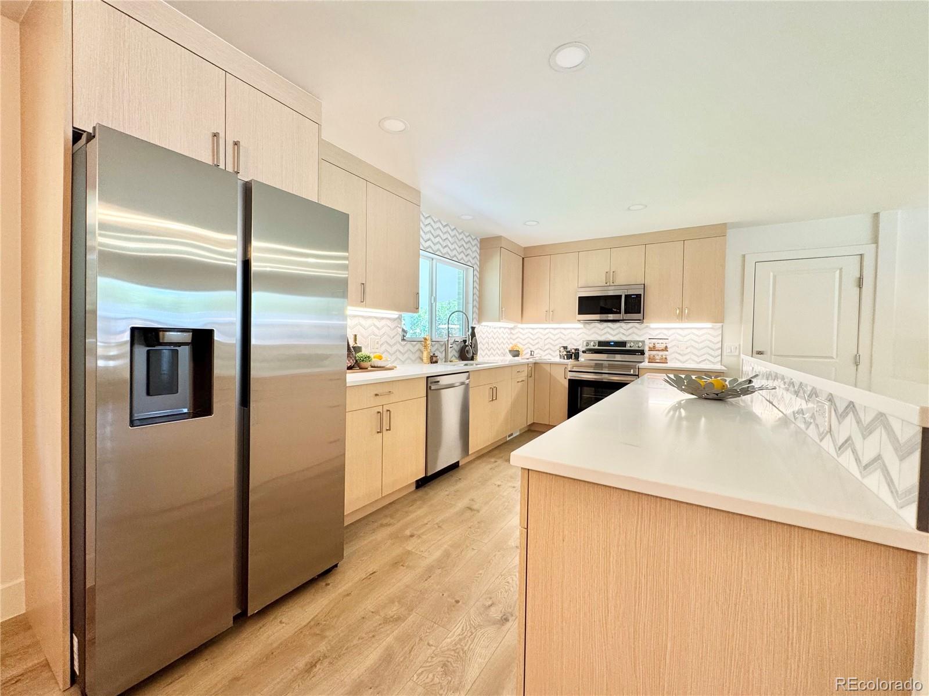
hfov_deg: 102.1
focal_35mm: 14
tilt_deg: +0.9
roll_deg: -0.1
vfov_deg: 85.7
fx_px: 376
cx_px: 464
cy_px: 348
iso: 160
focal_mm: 2.22
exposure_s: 1/120
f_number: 2.2
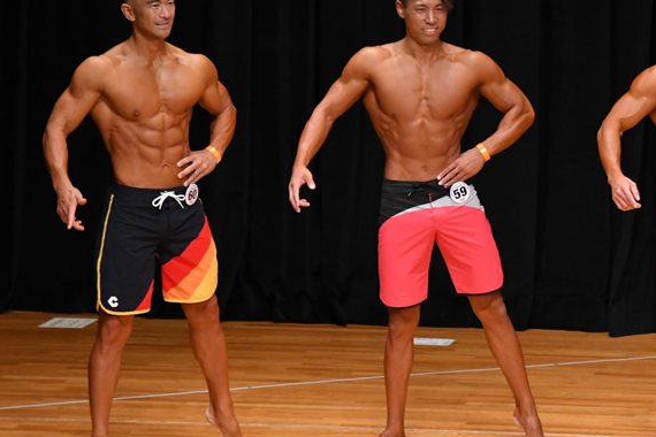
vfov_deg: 3.7
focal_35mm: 367
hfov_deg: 5.6
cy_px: 197
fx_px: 6687
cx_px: 434
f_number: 5.6
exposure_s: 1/400
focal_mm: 180
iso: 4000
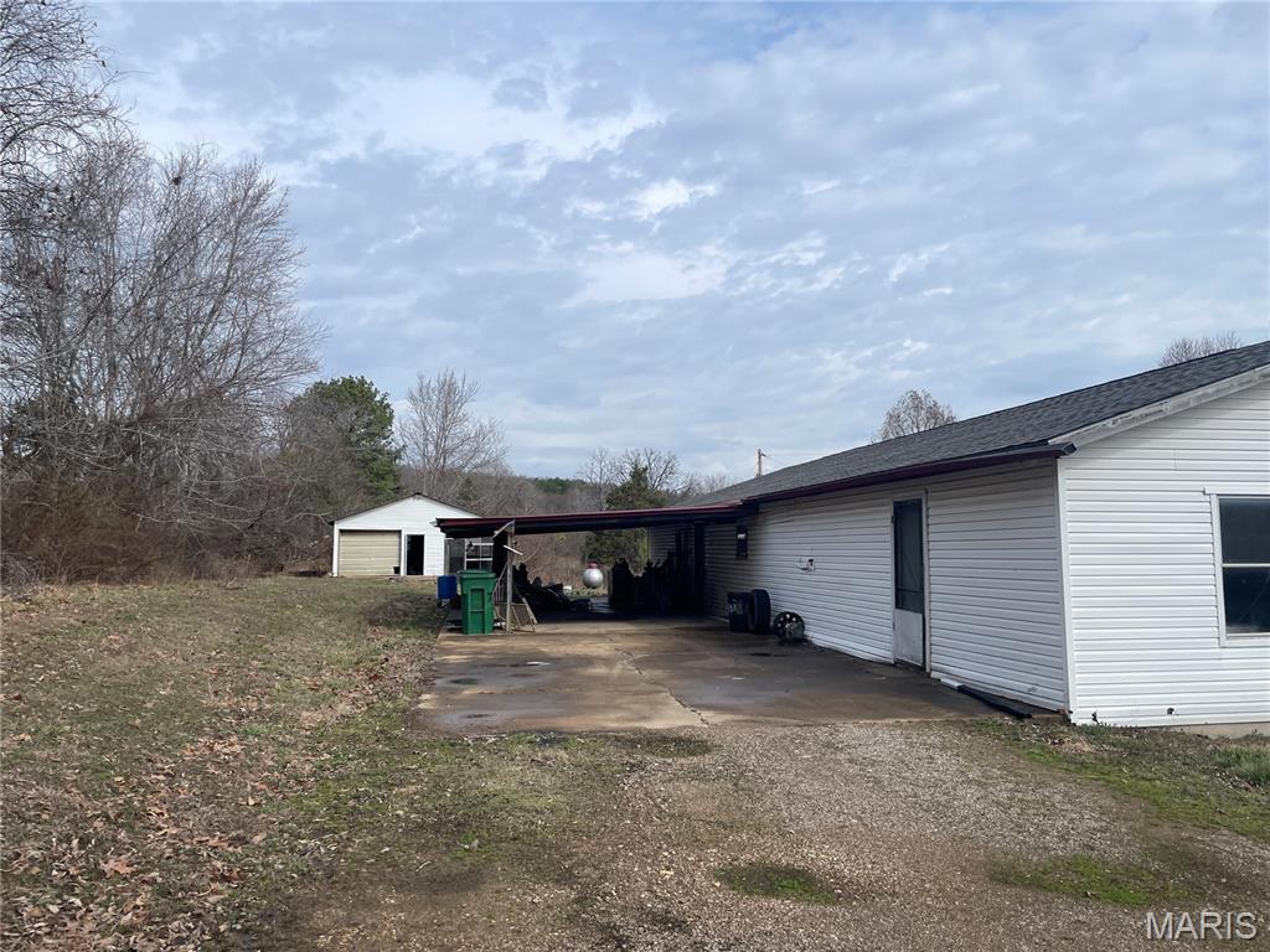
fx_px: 954
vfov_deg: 53.1
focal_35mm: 26
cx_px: 635
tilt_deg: +5.3
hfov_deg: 67.3
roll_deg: +0.6
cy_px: 476
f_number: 1.6
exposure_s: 1/5051
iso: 32
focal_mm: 4.2
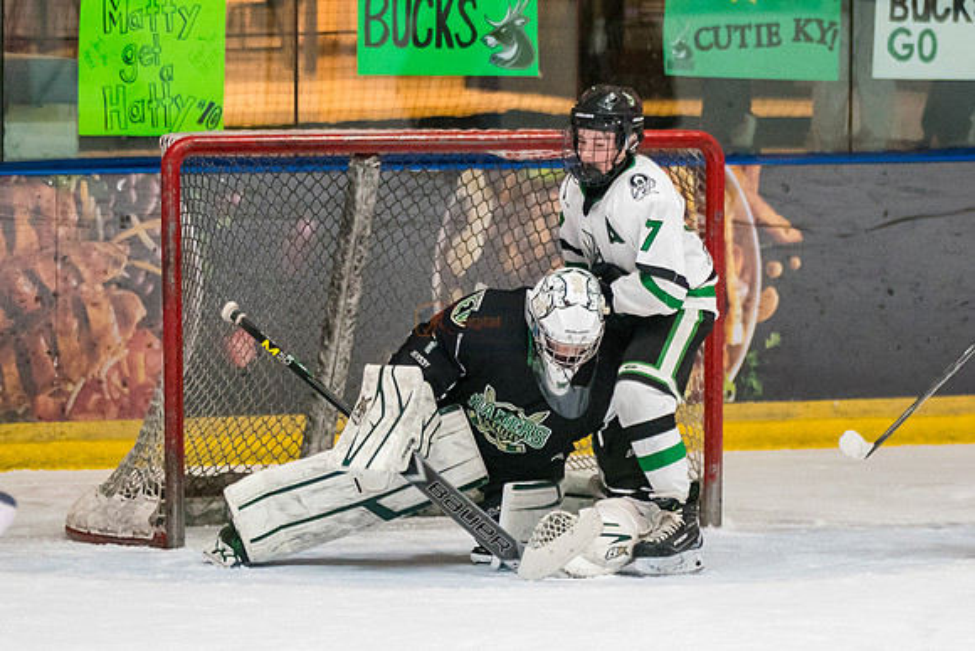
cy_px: 239
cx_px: 616
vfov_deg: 4.1
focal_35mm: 335
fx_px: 9088
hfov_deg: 6.1
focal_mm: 140
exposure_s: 1/1000
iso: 3200
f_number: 3.2
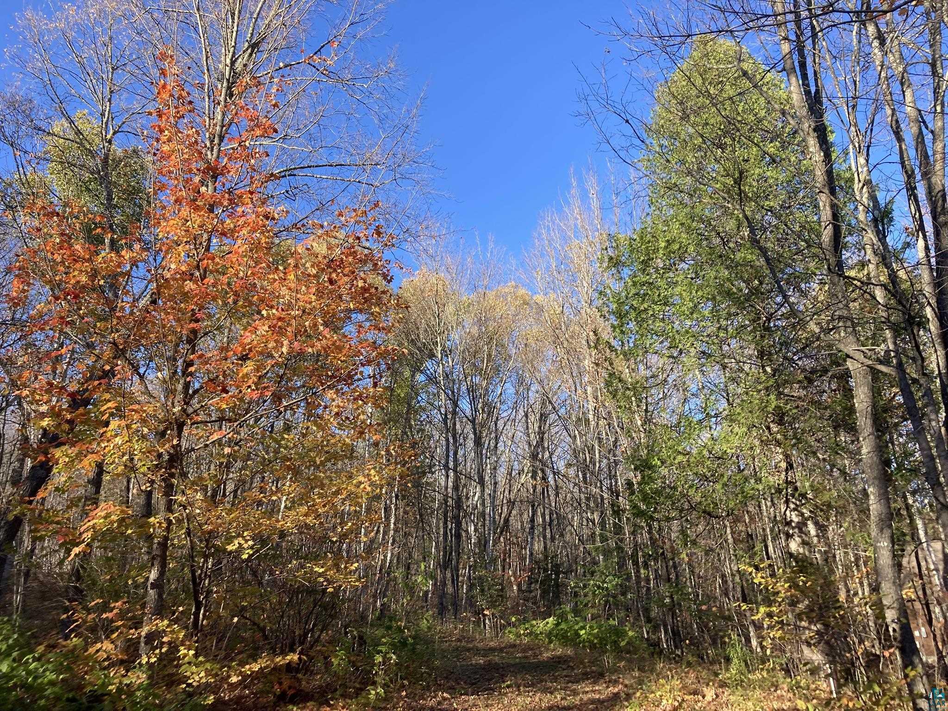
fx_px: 767
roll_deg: +2.1
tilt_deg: +21.5
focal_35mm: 28
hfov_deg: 63.4
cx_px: 474
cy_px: 356
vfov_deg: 49.7
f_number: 1.8
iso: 20
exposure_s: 1/516
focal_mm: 3.99
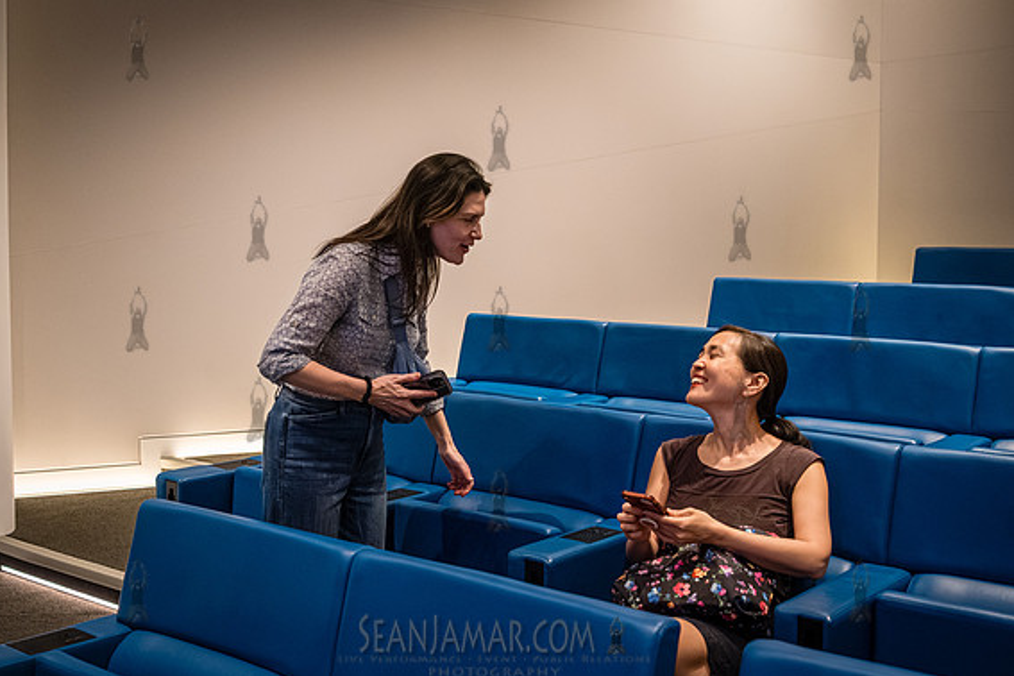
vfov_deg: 30.5
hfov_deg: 44.3
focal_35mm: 44
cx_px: 420
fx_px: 1239
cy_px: 296
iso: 5000
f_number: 4
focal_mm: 36
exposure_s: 1/500
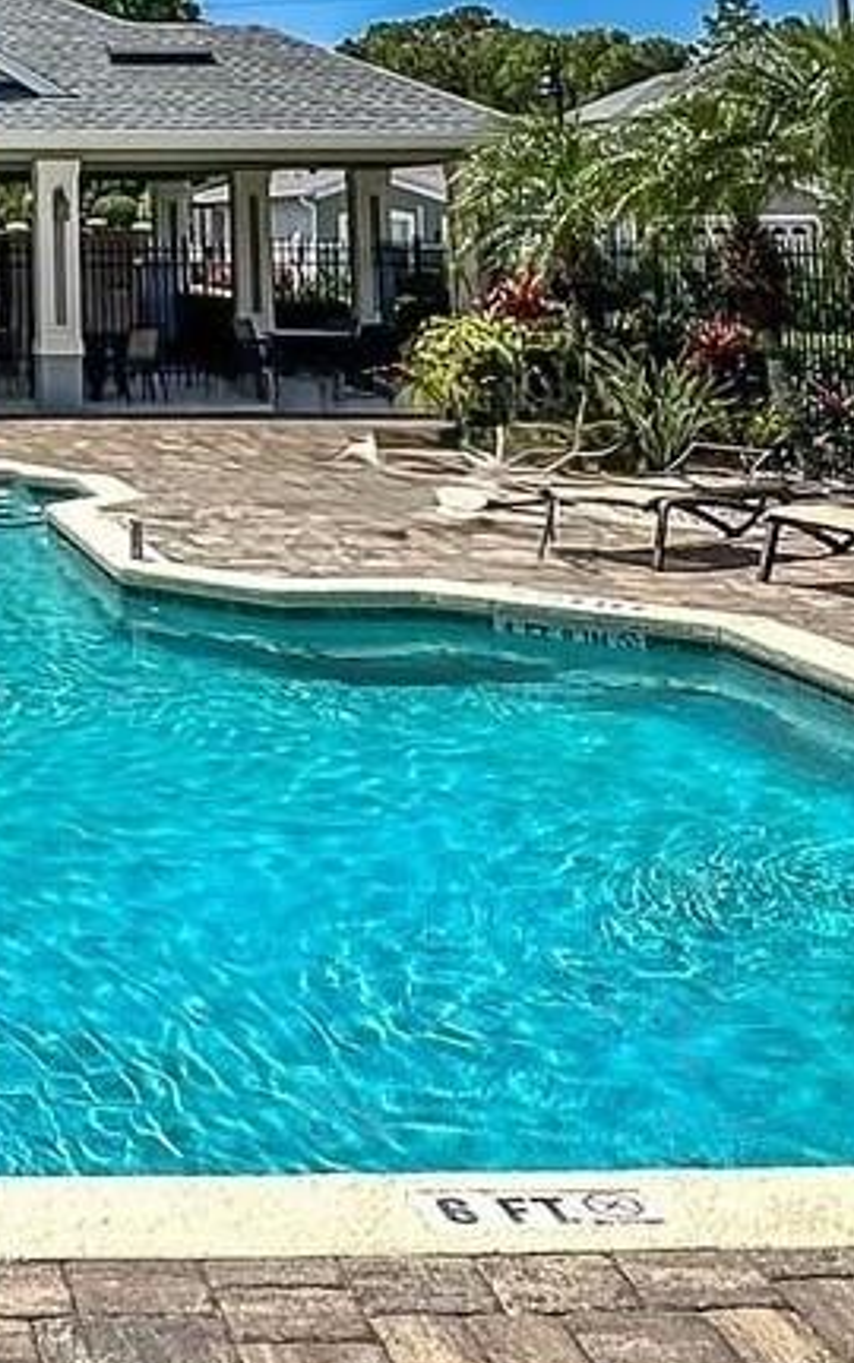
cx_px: 253
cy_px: 508
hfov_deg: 36.7
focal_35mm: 34
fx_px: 1264
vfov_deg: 56.0
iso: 320
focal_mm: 2.22
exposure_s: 1/120
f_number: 2.2
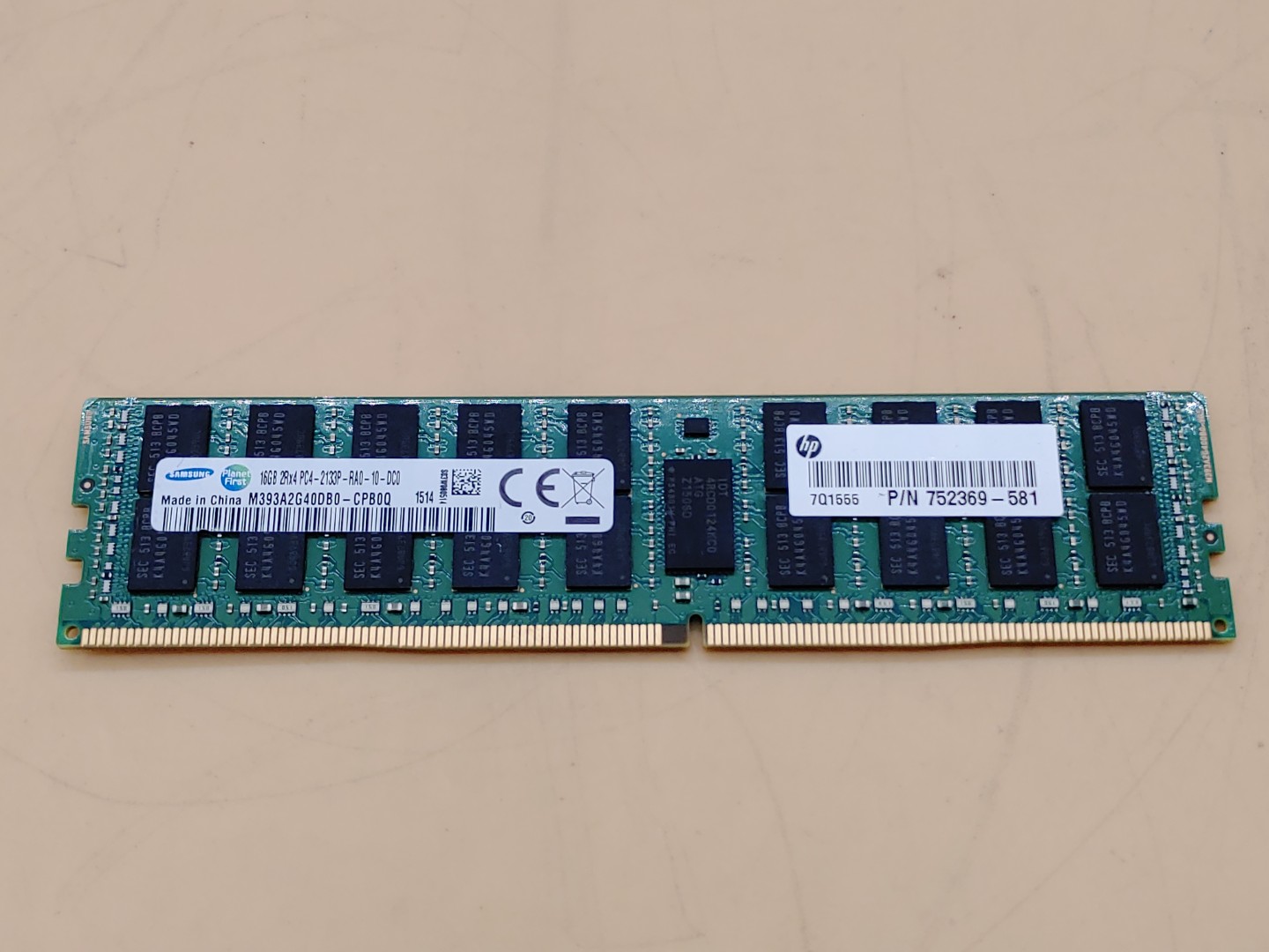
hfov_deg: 38.9
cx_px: 634
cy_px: 476
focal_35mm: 49
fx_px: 1796
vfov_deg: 29.7
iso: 50
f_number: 1.8
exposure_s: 1/208
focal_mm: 4.36
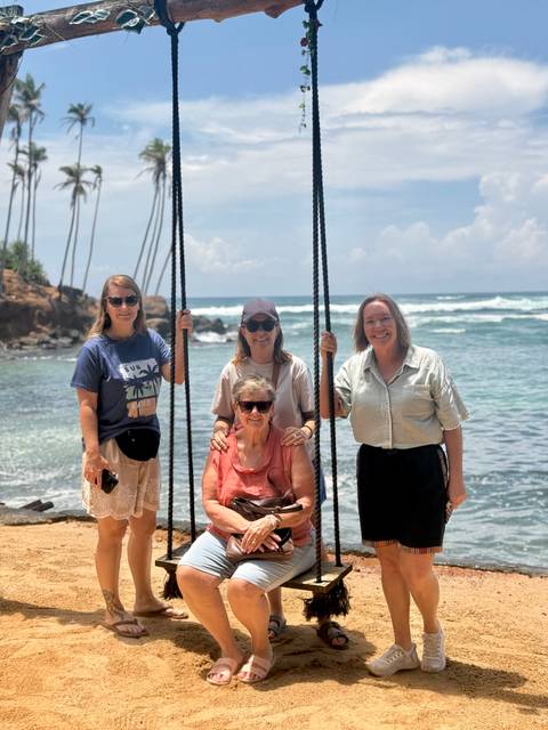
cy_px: 365
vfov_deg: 39.7
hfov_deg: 30.3
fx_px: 1013
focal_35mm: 48
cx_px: 274
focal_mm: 6.76
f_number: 1.78
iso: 64
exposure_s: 1/3891
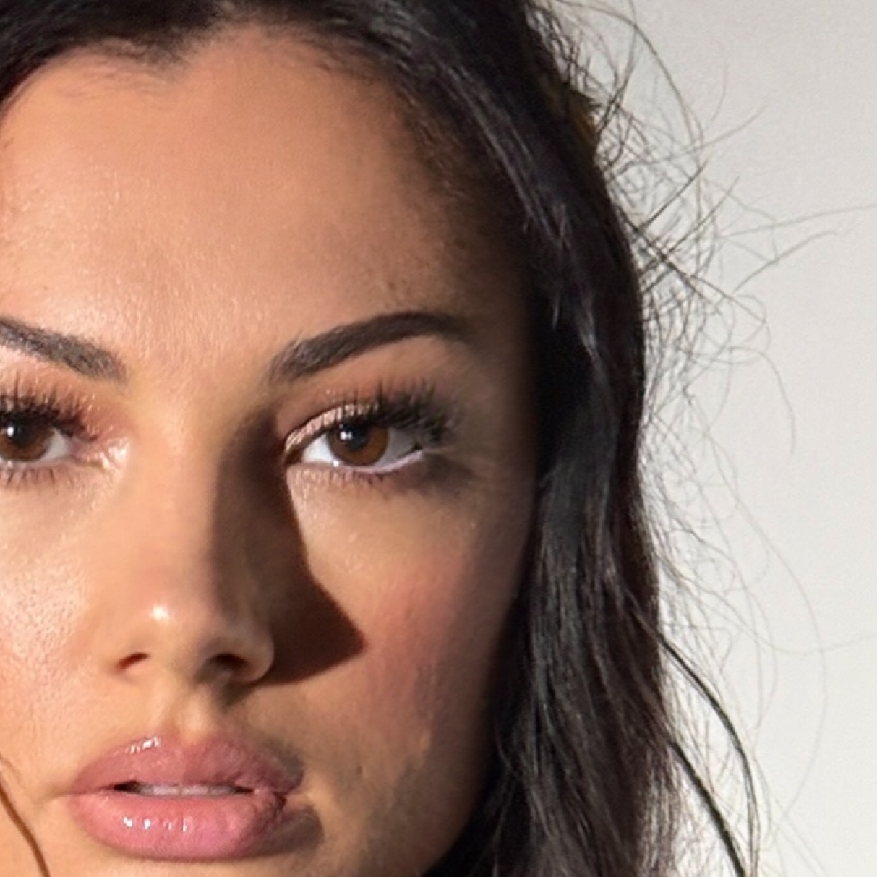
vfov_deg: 12.0
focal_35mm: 141
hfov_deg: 12.2
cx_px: 4
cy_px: 1197
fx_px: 4042
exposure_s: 1/50
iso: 250
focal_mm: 6.76
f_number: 1.78
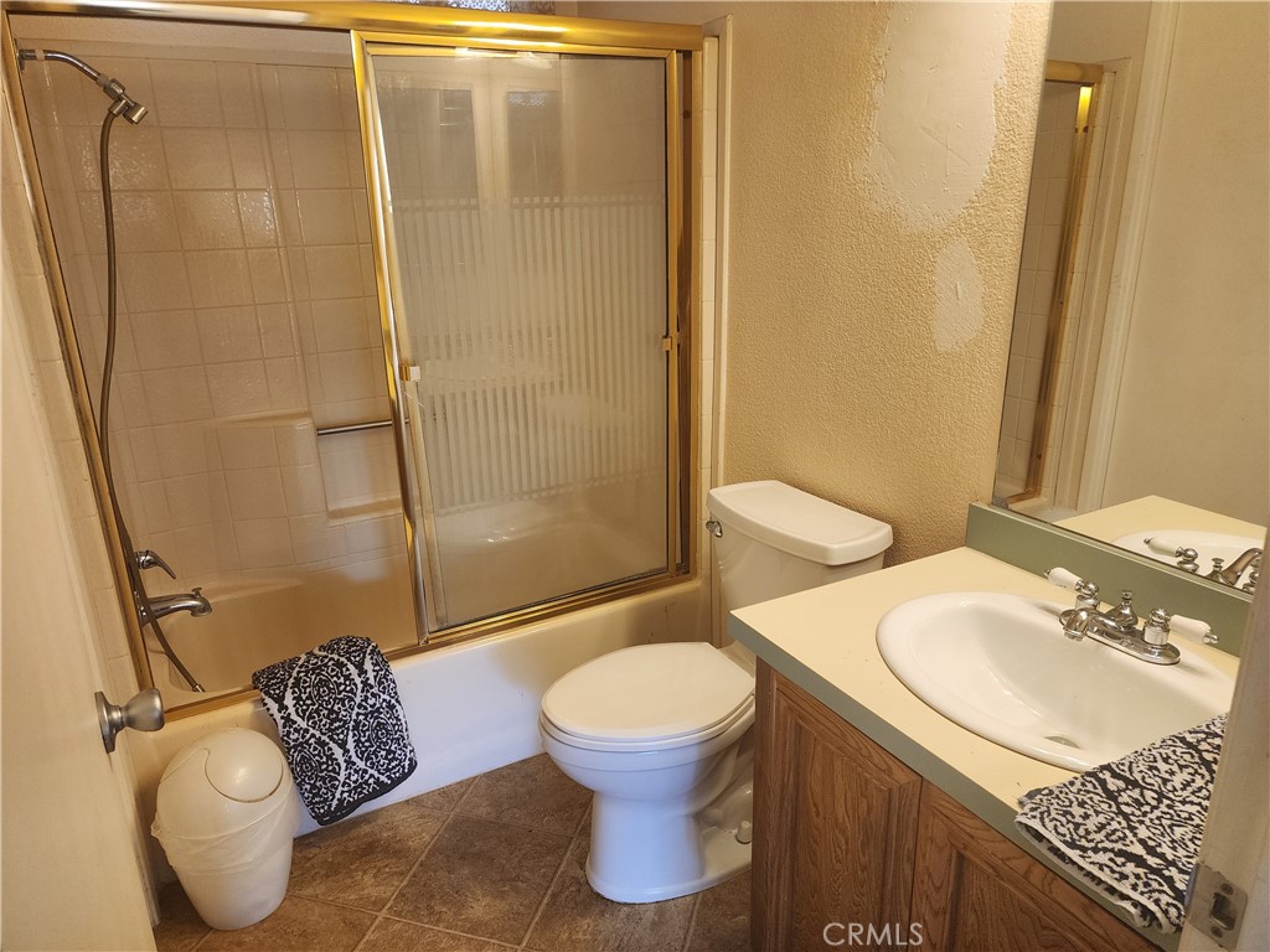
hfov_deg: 73.9
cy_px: 476
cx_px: 635
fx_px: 844
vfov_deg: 58.9
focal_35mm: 23
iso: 160
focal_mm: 6.4
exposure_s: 1/120
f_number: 1.8
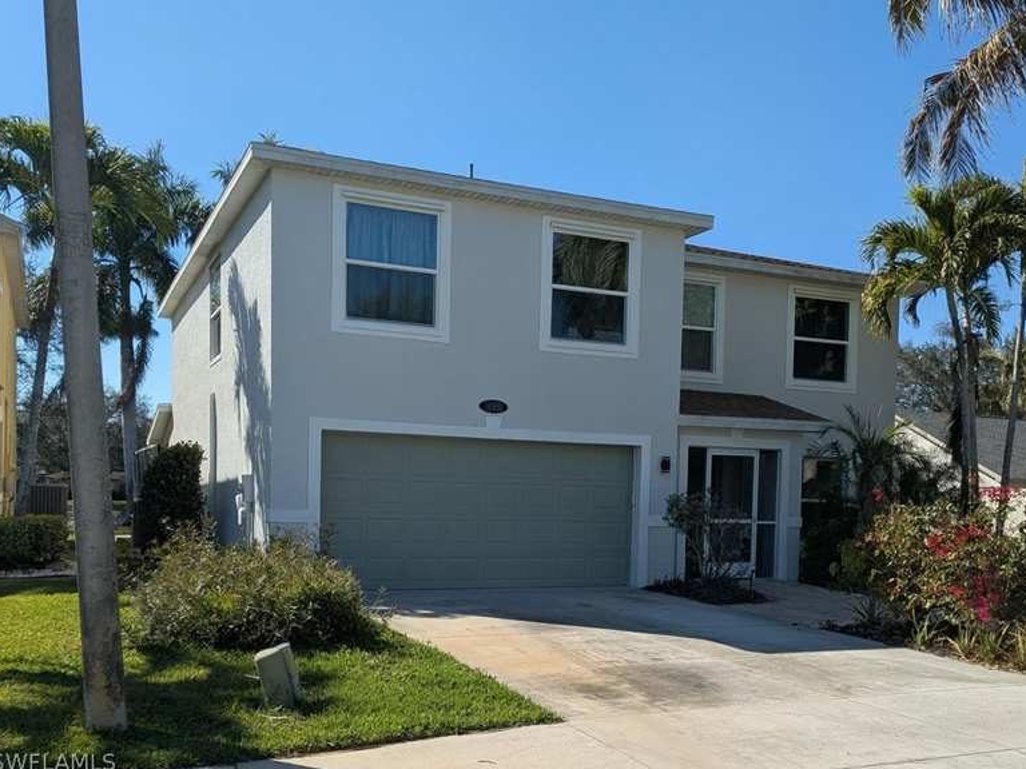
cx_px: 520
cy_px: 379
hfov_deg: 69.4
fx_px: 741
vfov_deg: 54.9
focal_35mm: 25
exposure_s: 1/1560
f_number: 1.7
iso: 28
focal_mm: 4.53
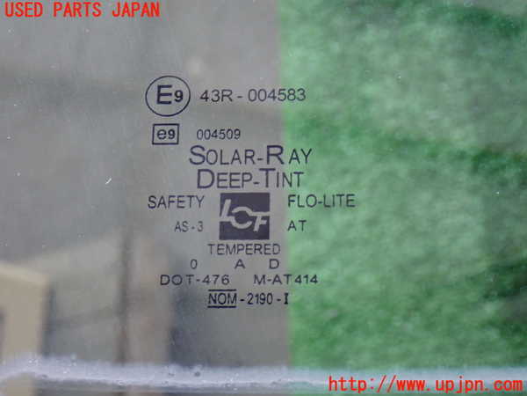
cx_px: 264
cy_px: 198
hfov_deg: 25.3
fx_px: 1172
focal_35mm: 77
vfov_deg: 19.1
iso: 800
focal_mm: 13.65
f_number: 4.1
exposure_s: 1/20
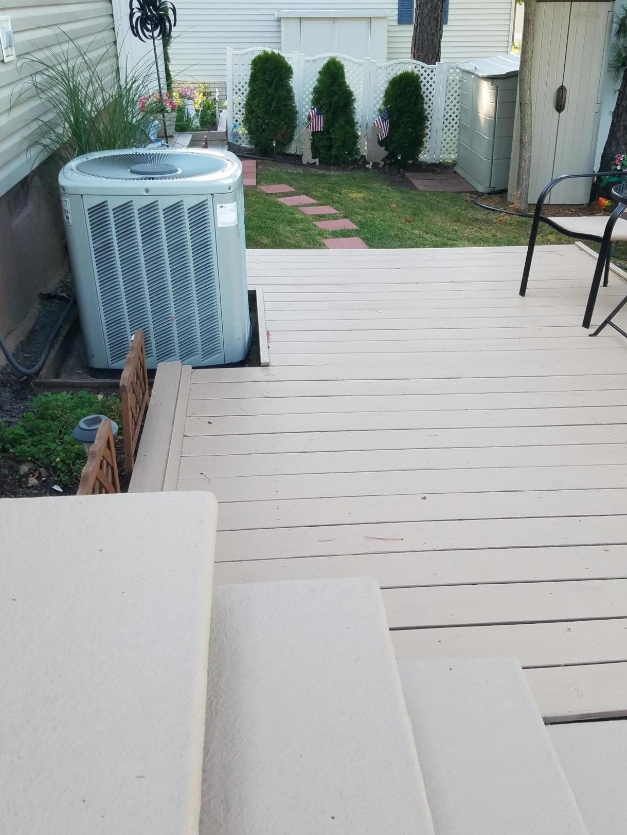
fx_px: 773
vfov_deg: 56.8
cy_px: 419
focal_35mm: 32
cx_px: 356
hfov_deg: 44.1
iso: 50
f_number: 1.7
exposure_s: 1/257
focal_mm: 4.2
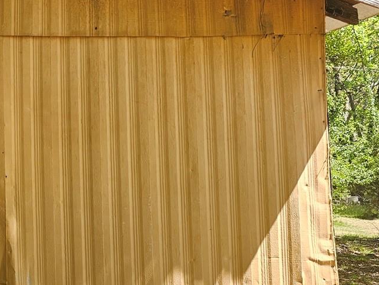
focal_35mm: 73
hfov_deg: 23.2
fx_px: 799
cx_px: -135
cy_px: 131
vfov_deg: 20.2
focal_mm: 6.3
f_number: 1.7
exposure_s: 1/122
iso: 10
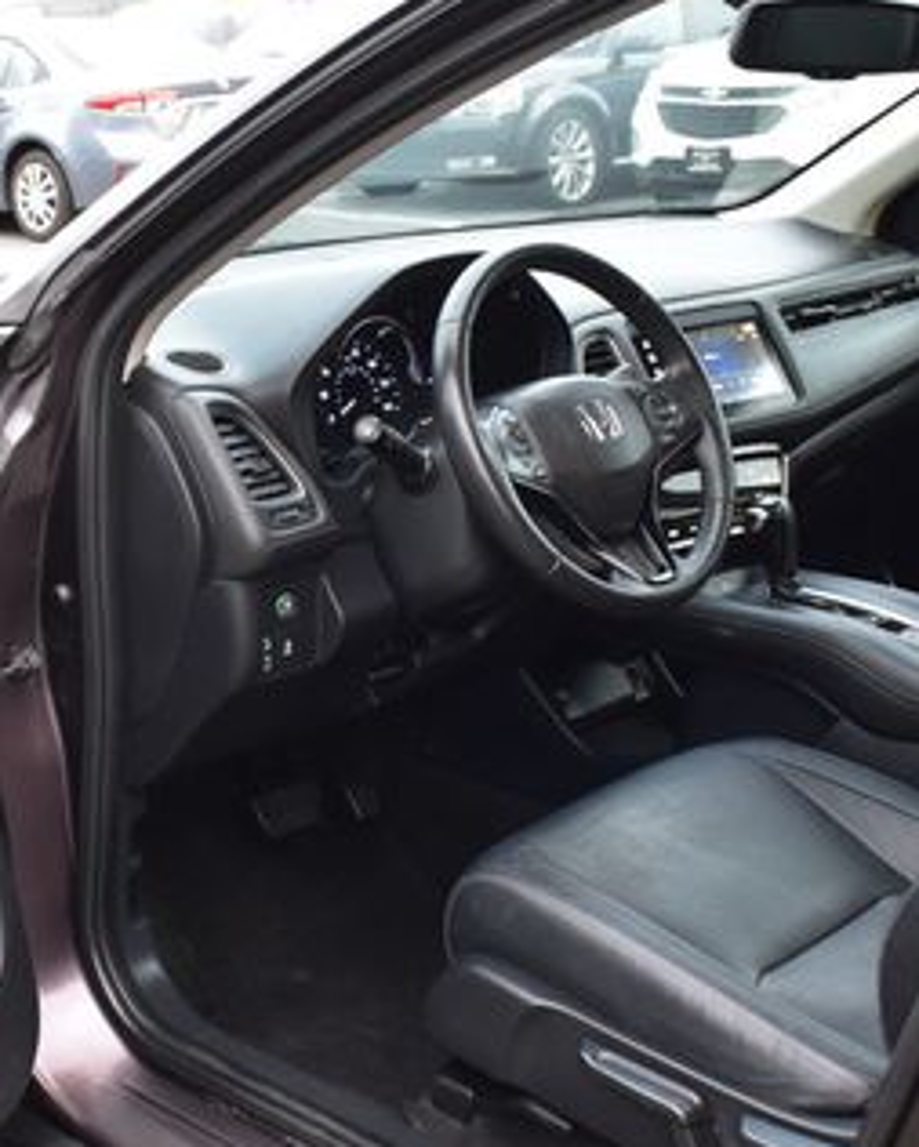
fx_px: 1937
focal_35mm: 57
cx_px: 229
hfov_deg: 26.3
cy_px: 570
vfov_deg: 33.0
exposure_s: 1/15
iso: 1000
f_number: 6.3
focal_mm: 20
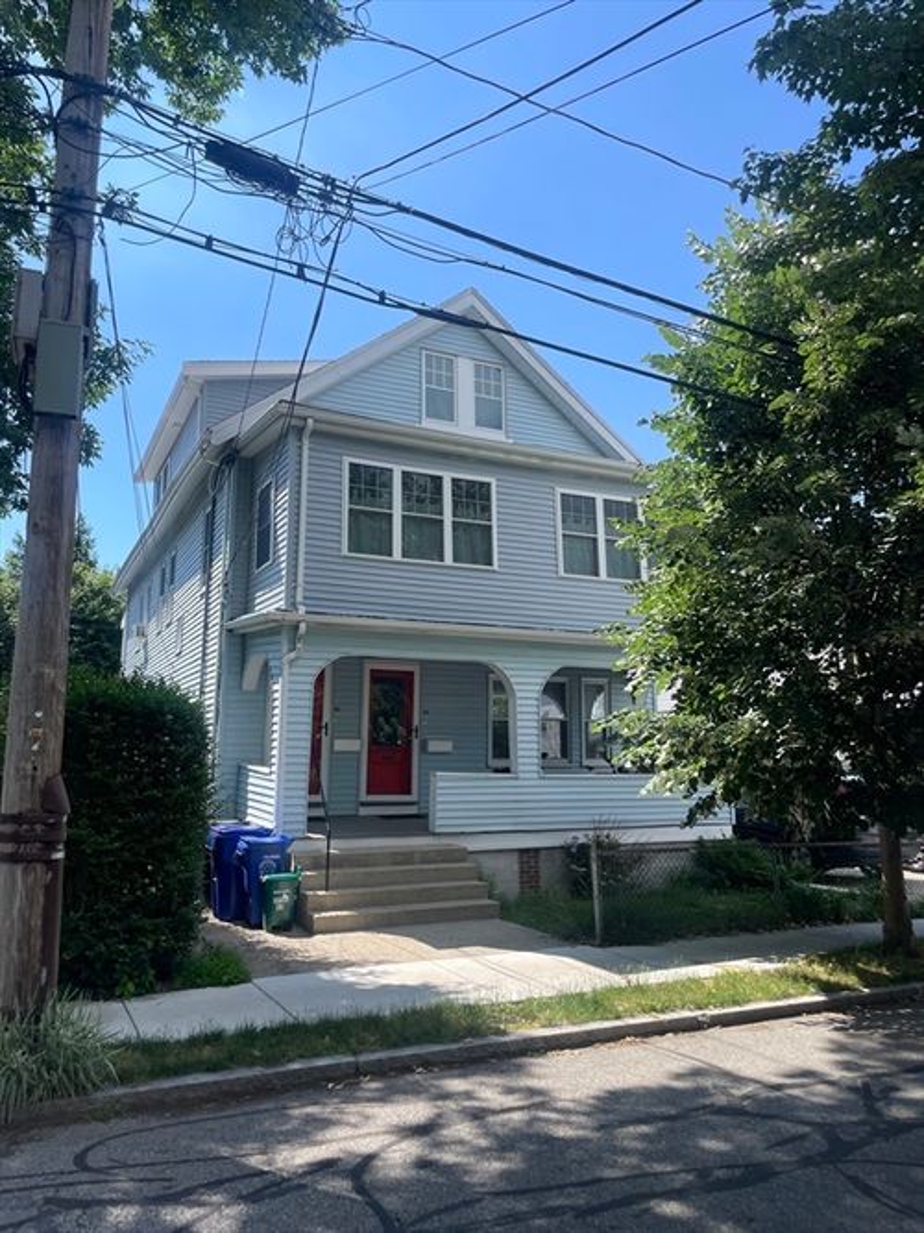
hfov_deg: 53.0
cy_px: 616
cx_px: 462
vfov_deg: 67.3
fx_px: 926
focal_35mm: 26
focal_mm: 4.2
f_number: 1.6
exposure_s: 1/2092
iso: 32
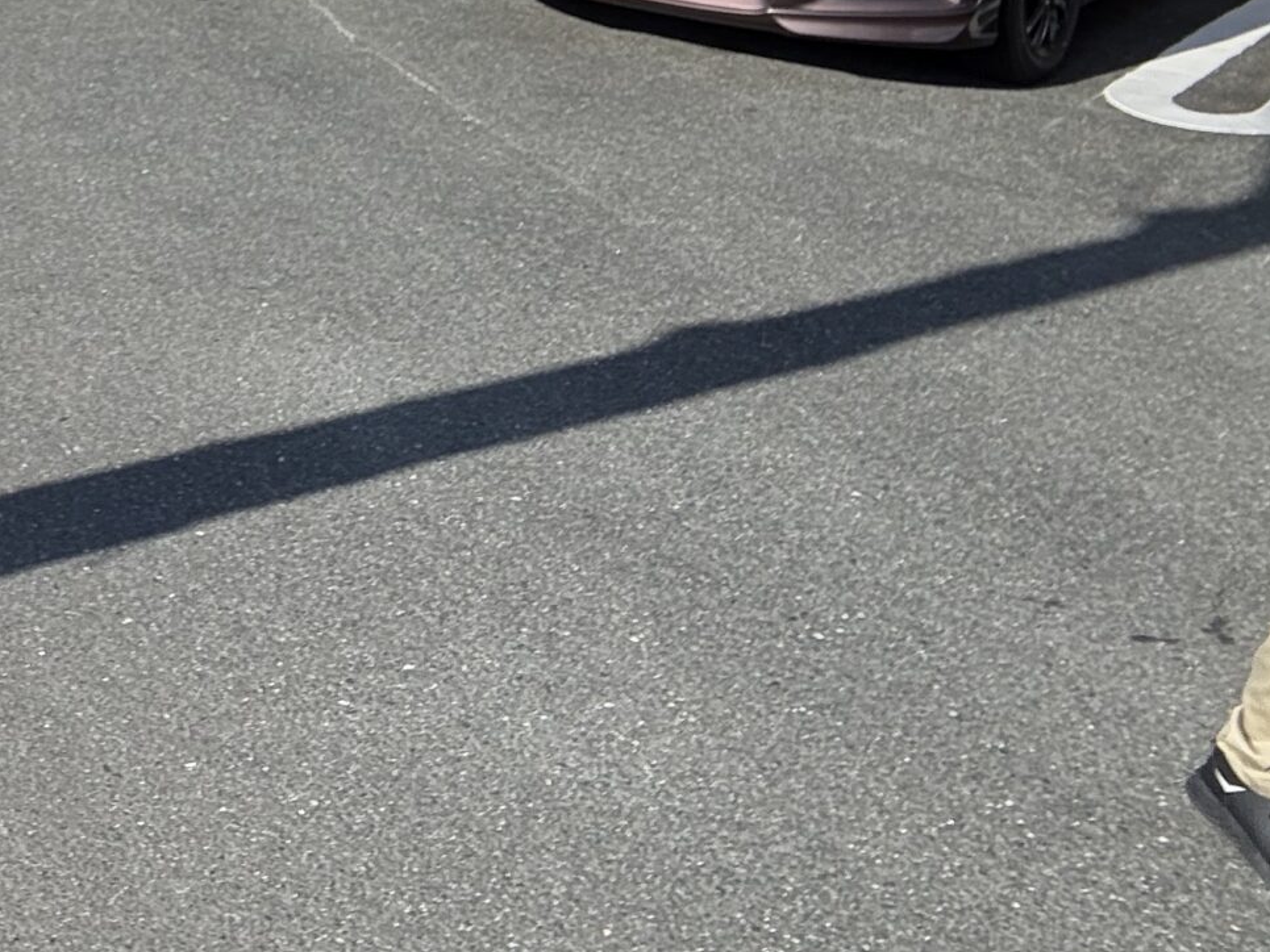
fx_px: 2238
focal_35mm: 61
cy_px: -279
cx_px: -191
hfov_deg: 28.3
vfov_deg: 21.7
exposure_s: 1/1148
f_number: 1.9
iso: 25
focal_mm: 2.69
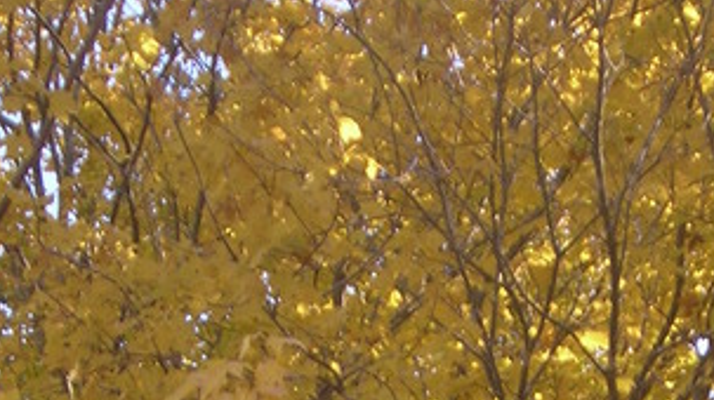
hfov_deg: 13.9
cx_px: 607
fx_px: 2914
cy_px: 922
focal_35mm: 154
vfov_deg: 7.4
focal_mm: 6.3
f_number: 3.2
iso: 75
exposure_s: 1/144
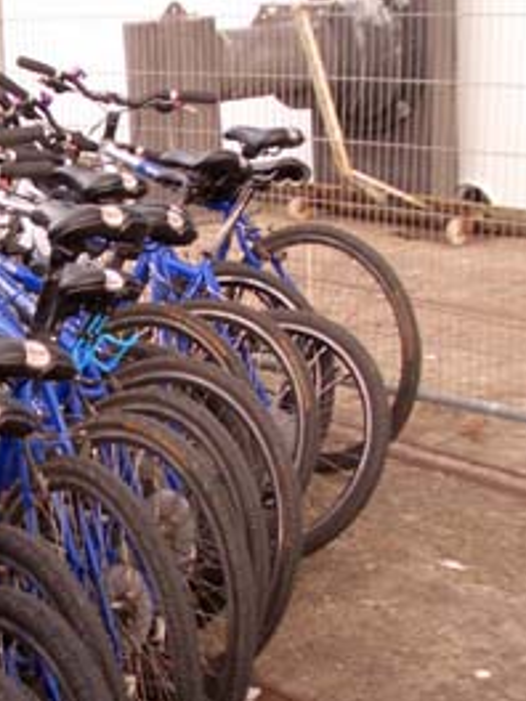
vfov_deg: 26.6
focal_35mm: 73
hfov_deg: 19.6
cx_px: 12
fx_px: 1479
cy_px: 430
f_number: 2.6
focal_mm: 5.8
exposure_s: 1/125
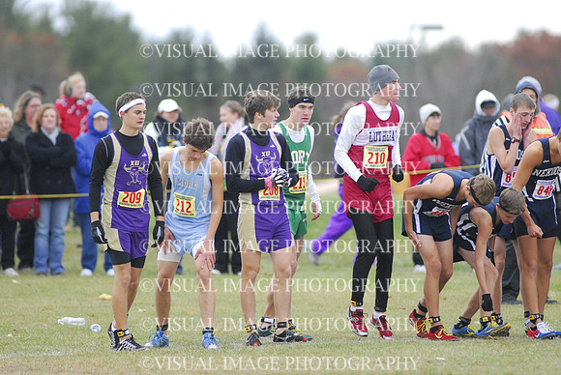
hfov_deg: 4.6
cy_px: 188
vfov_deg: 3.1
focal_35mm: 450
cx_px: 280
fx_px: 7019
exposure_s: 1/640
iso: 800
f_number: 4
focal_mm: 300
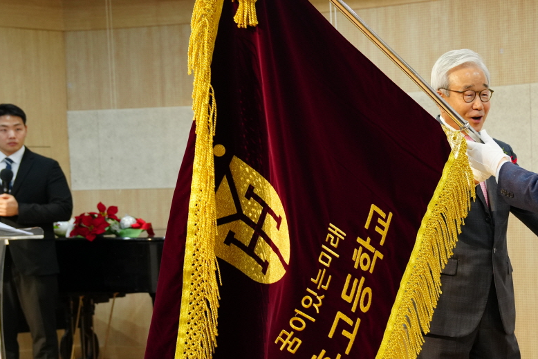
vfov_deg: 16.8
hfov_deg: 23.8
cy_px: 264
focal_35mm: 81
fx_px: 1211
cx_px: 558
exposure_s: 1/160
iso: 800
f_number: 3.5
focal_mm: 35
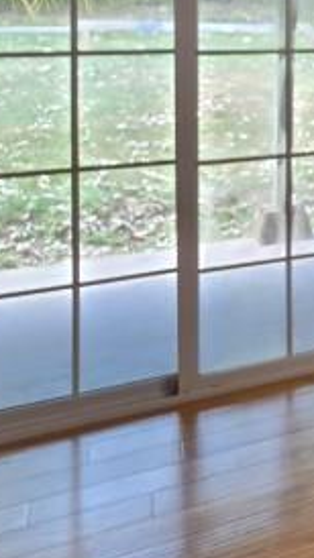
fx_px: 785
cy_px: 26
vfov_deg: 36.1
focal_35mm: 53
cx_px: 818
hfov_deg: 13.5
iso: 125
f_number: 1.9
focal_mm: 2.2
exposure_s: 1/120
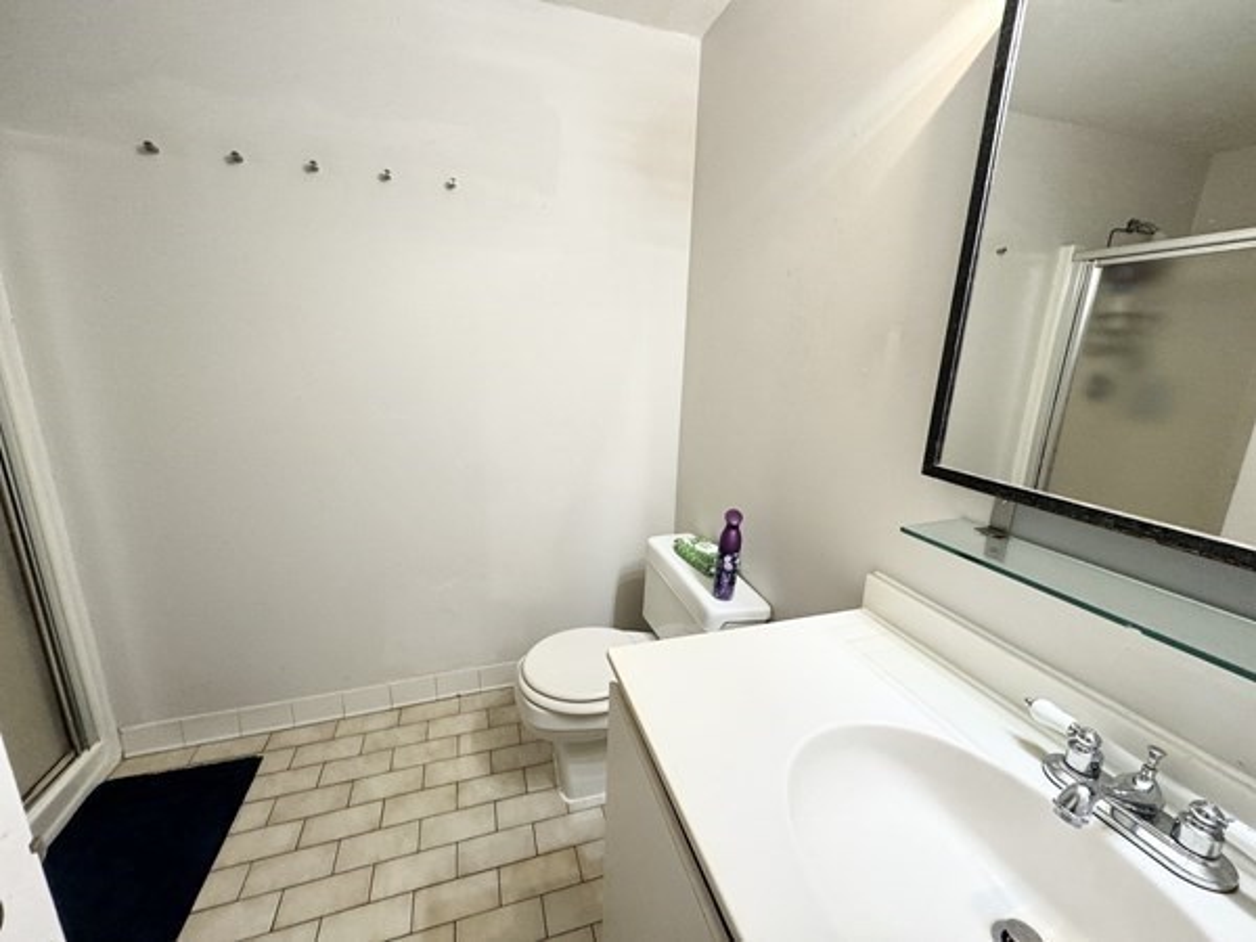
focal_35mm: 14
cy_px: 471
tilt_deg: -14.4
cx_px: 628
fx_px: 508
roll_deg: -1.8
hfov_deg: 102.1
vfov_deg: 85.7
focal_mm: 2.22
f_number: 2.2
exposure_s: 1/60
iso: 200
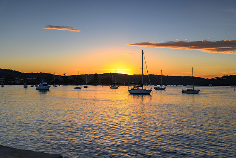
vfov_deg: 34.5
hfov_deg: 49.9
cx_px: 117
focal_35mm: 39
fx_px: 254
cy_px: 78
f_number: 4.5
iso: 400
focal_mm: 38
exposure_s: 1/1250
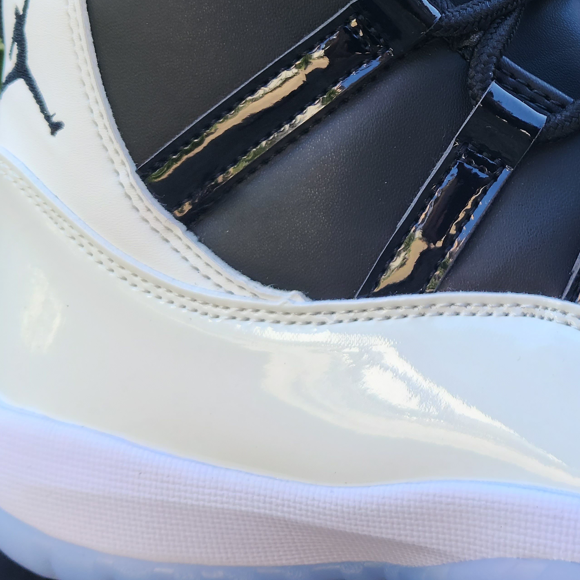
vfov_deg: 25.8
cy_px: 74
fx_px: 1232
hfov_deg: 25.0
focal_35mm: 65
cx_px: 607
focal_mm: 5.4
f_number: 1.8
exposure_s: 1/137
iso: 20
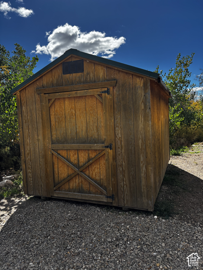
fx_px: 203
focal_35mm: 26
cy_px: 135
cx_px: 102
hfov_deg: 53.1
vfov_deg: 67.3
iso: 50
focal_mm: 5.96
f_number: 1.6
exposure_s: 1/2342
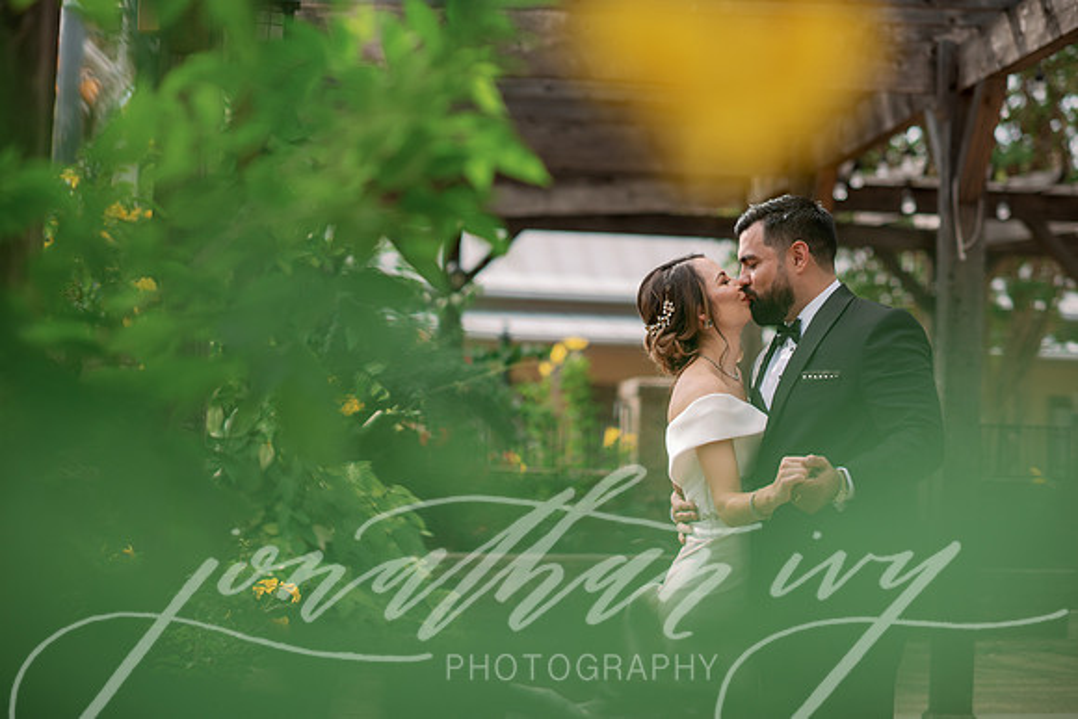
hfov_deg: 23.9
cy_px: 360
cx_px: 539
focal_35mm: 85
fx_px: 2546
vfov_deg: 16.1
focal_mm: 85
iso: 160
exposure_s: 1/2500
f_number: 2.5
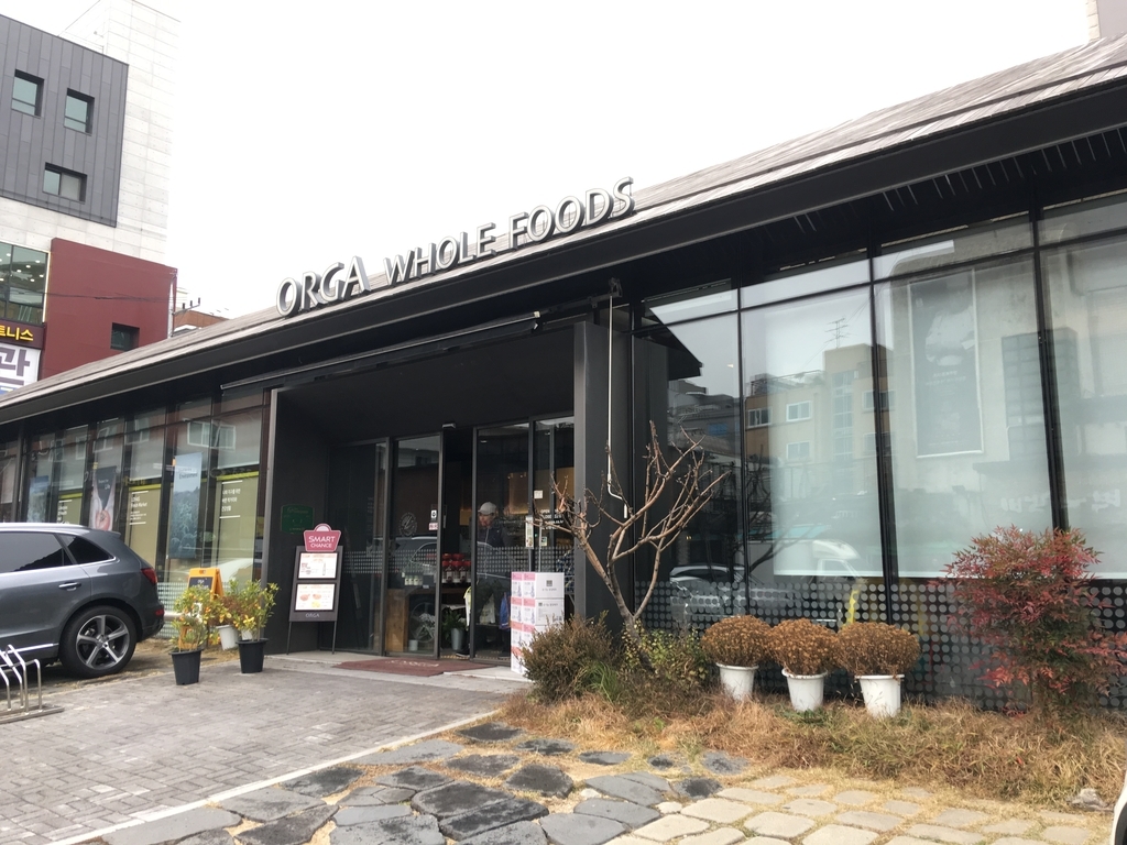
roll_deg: +1.4
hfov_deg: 61.7
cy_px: 422
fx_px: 944
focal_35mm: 29
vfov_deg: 48.2
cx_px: 564
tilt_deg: +10.3
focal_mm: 4.15
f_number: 2.2
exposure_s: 1/120
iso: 40
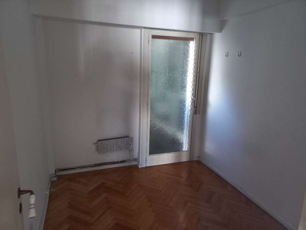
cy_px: 115
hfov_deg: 69.4
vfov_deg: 54.9
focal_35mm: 25
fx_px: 221
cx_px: 153
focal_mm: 4.6
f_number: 1.8
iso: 400
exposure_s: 1/33.3
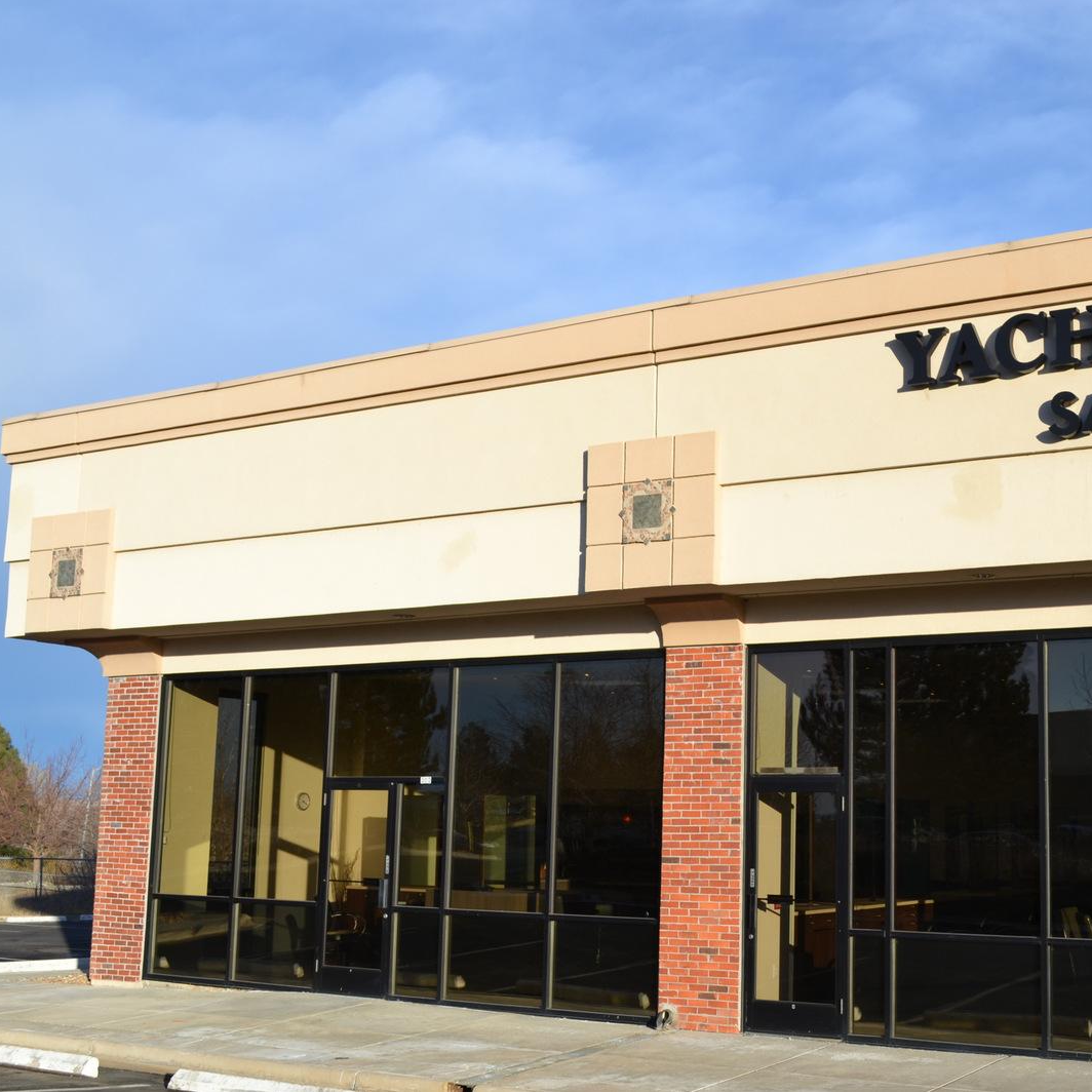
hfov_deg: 36.3
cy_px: 545
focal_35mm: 46
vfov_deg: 36.8
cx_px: 749
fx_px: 1642
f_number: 7.1
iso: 100
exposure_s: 1/200
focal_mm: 24
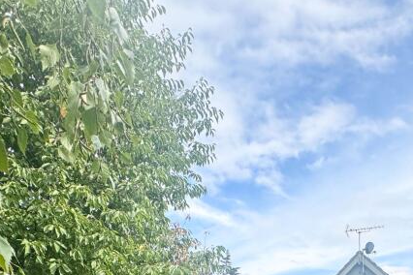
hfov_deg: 53.8
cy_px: 354
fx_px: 401
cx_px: 258
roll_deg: +1.3
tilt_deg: +4.0
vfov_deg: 30.3
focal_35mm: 35
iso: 50
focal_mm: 2.22
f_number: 2.2
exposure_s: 1/1346
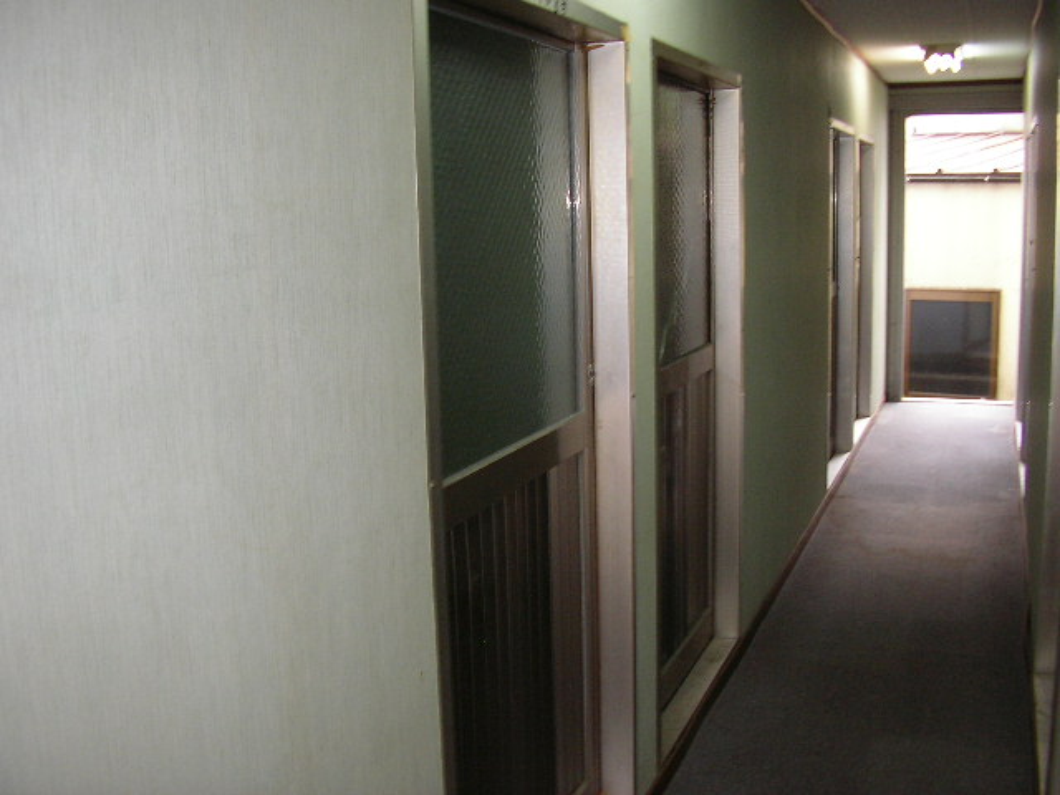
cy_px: 398
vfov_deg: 37.7
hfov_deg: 49.0
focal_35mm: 38
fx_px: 1164
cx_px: 530
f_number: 2.9
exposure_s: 1/30
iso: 100
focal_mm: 5.8
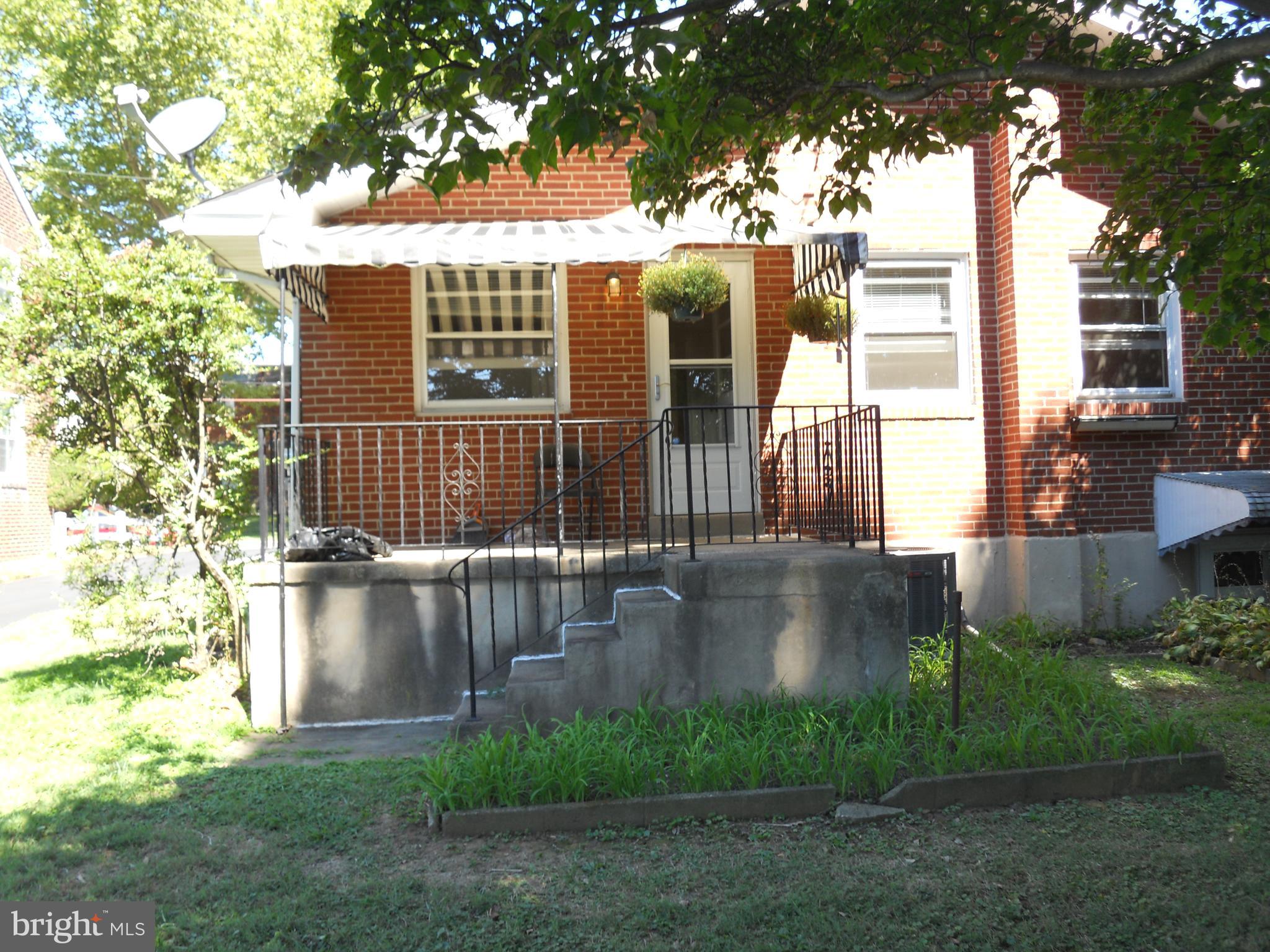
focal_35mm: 28
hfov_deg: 63.4
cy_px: 476
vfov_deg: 49.7
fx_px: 1027
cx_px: 635
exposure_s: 1/125
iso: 80
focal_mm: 5
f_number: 2.7
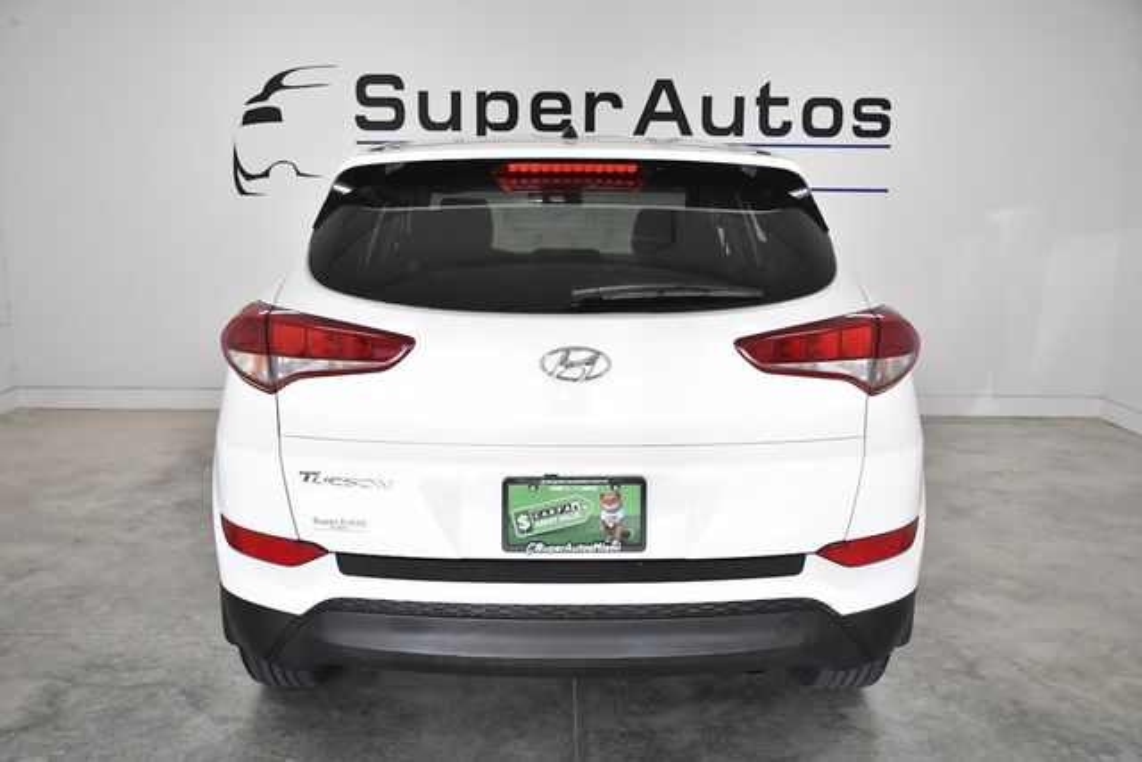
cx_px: 571
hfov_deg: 55.8
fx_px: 1079
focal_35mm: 34
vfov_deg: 38.9
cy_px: 381
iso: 1250
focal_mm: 23
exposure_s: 1/1250
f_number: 4
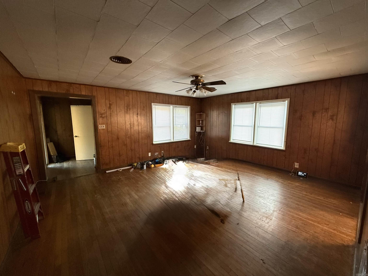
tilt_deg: -6.6
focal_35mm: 14
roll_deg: +0.0
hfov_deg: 102.1
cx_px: 184
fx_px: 149
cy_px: 138
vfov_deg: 85.7
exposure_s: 1/80
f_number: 2.2
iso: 320
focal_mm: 2.22
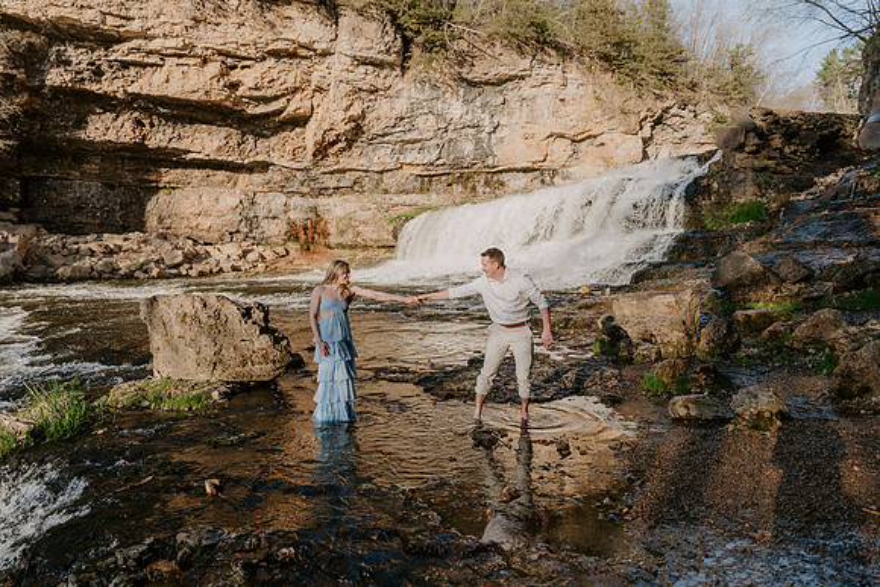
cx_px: 440
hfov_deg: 68.2
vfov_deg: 48.6
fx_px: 650
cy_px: 294
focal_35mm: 27
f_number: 2.8
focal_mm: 26.6
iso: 160
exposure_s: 1/640
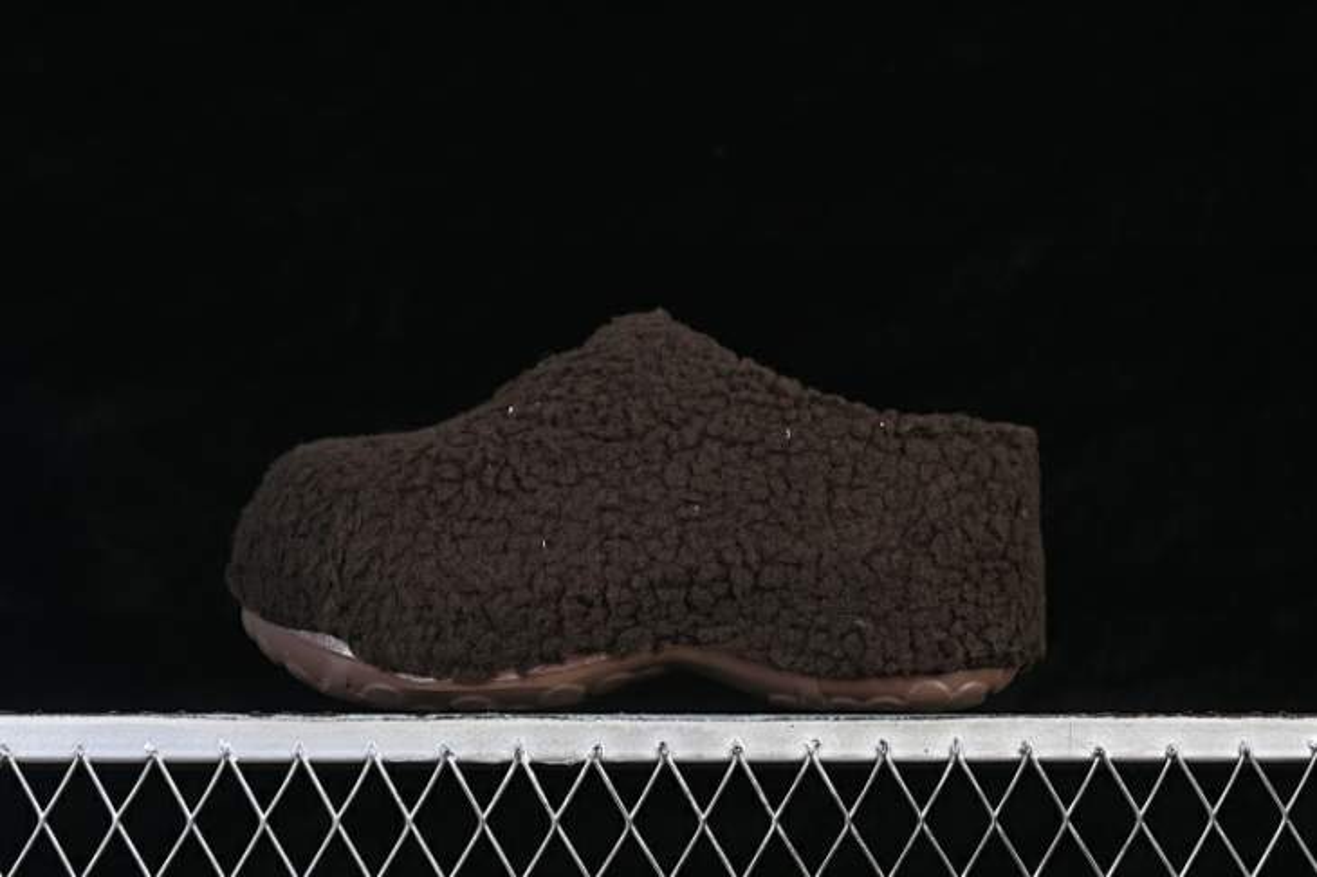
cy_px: 438
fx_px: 2742
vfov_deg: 18.2
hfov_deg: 27.0
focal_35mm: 75
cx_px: 658
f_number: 6.3
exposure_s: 1/60
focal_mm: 50
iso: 160
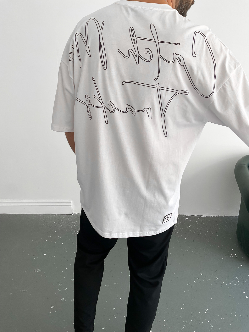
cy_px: 166
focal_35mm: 29
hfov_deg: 48.2
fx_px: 278
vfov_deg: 61.7
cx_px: 124
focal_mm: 3
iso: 40
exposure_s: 1/120
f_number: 1.8
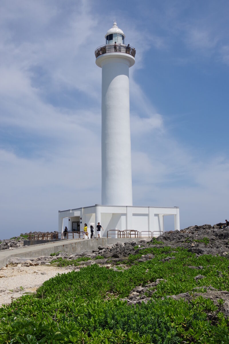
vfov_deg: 42.7
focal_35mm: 46
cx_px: 114
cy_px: 172
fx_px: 439
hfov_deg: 29.2
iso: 200
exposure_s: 1/500
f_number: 10
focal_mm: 31
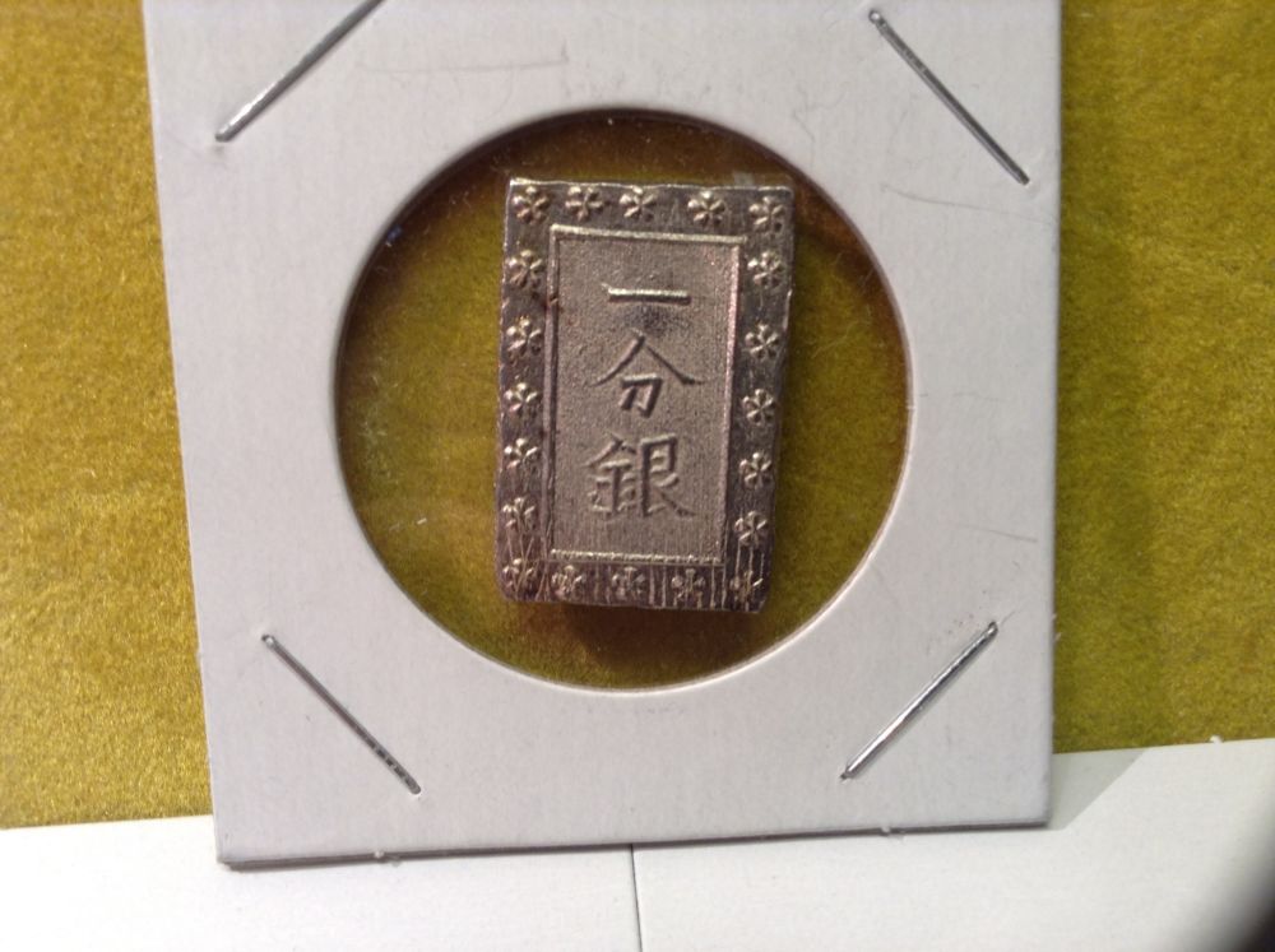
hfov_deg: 55.4
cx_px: 638
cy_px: 476
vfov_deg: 42.8
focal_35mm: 33
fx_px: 1214
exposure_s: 1/24
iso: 40
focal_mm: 3.3
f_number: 2.4
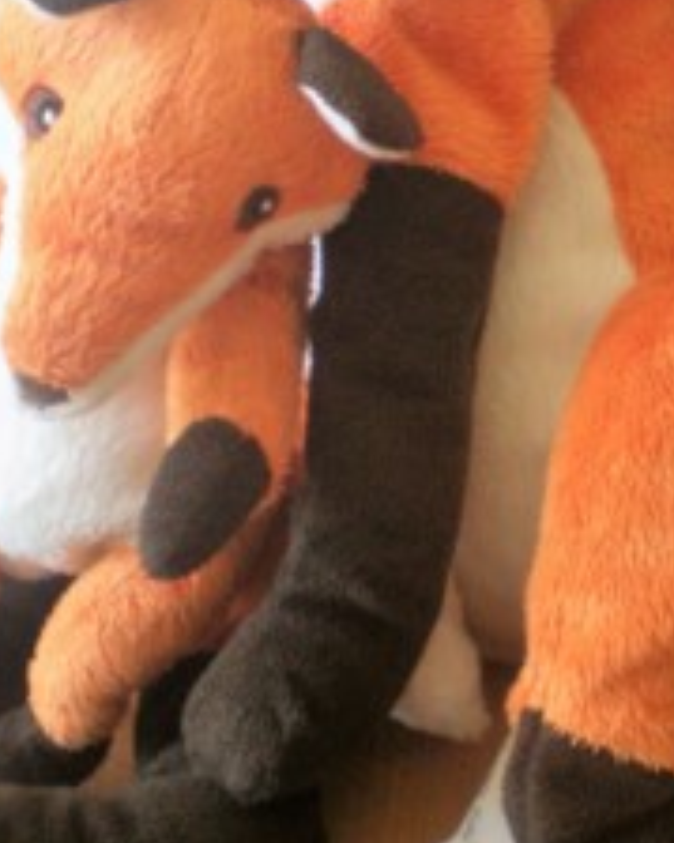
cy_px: 260
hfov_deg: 17.8
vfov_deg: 22.1
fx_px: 2146
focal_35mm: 86
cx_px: 380
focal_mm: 6.3
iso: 200
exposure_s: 1/50.6
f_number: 3.1
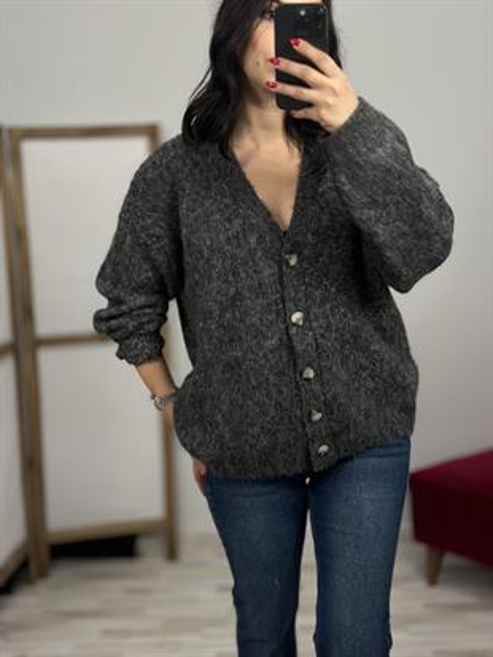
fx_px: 911
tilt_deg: -29.6
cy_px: 328
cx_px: 246
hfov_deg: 30.3
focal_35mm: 48
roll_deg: +4.4
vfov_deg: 39.6
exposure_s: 1/100
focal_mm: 6.86
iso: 100
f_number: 1.78
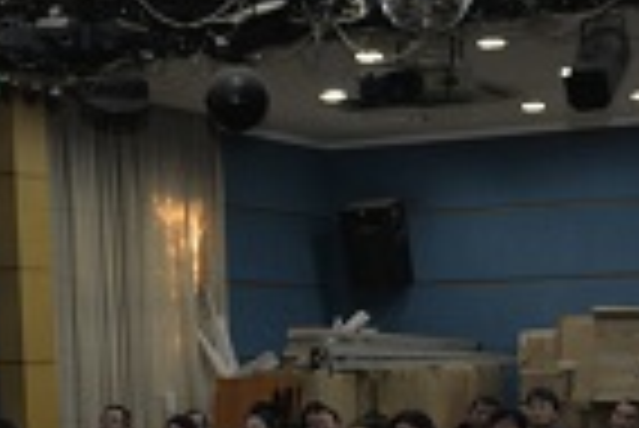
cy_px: 635
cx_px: 351
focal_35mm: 102
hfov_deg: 20.0
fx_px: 1812
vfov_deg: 12.8
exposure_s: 1/90
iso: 800
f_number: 4
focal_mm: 24
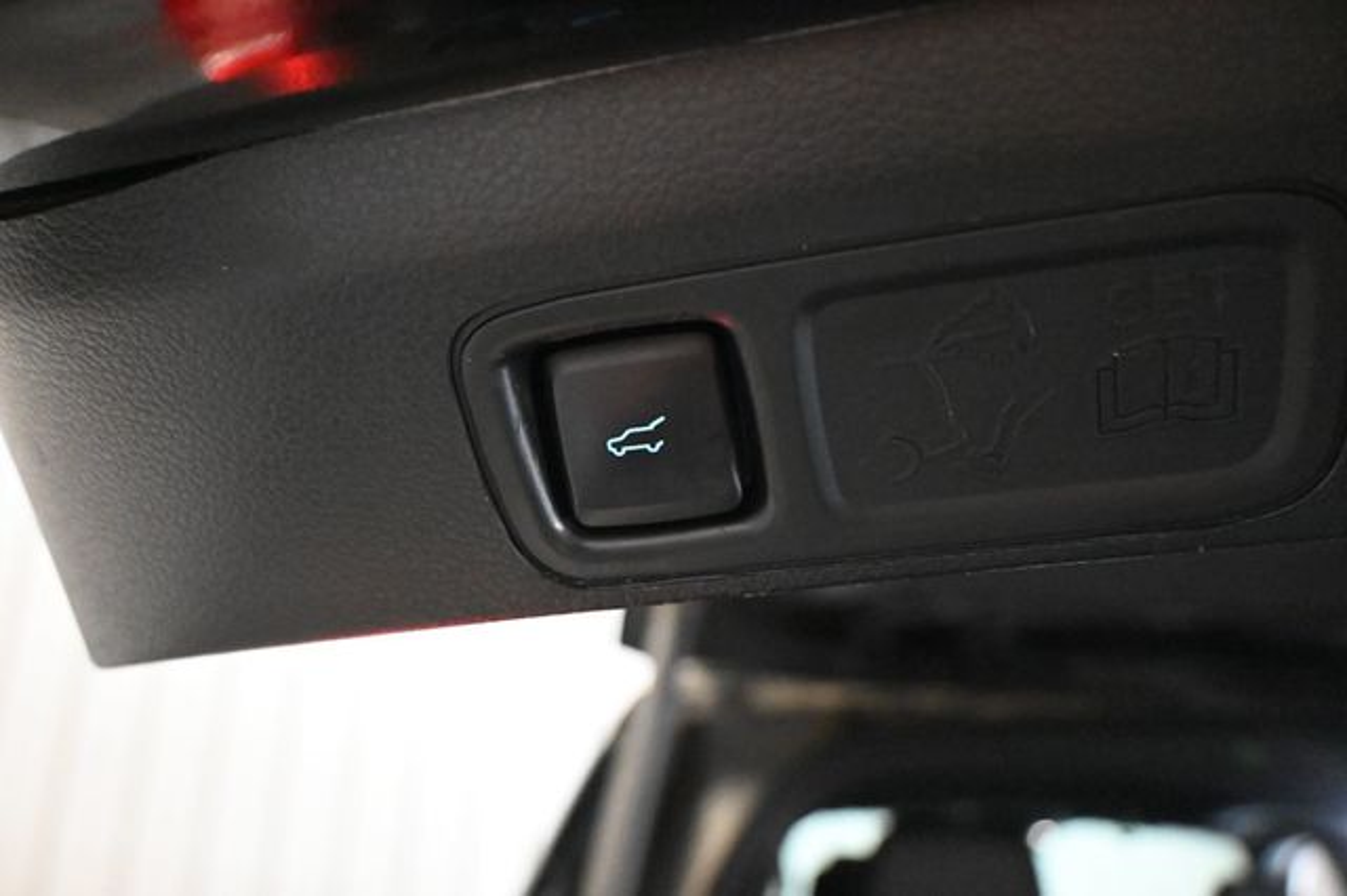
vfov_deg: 41.7
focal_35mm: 32
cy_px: 448
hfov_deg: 59.5
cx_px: 674
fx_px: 1178
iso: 12800
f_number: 4
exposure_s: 1/50
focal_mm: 21
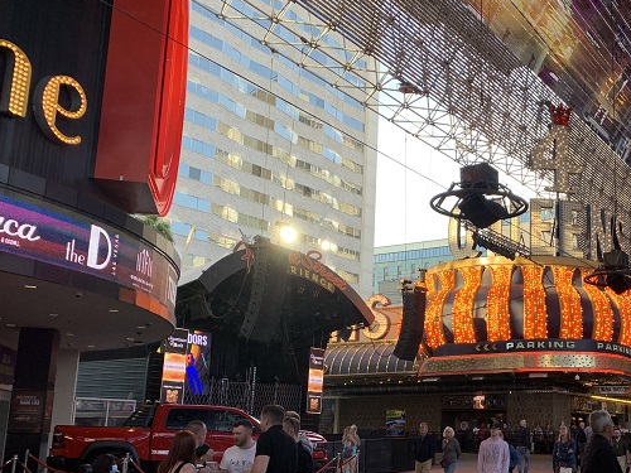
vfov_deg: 34.2
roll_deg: +1.4
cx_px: 507
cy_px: 292
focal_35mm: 42
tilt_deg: +14.1
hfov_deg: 42.7
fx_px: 766
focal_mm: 4.25
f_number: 1.8
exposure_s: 1/222
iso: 25
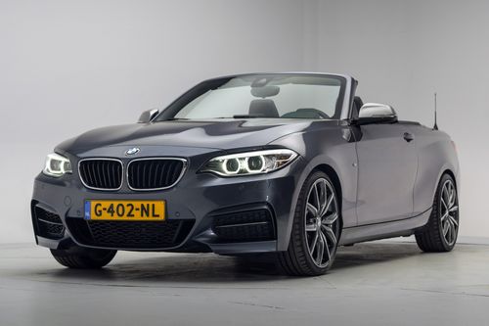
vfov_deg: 27.0
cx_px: 244
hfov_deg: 39.6
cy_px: 163
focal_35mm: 50
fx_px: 679
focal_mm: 50
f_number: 4
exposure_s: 1/13
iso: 100
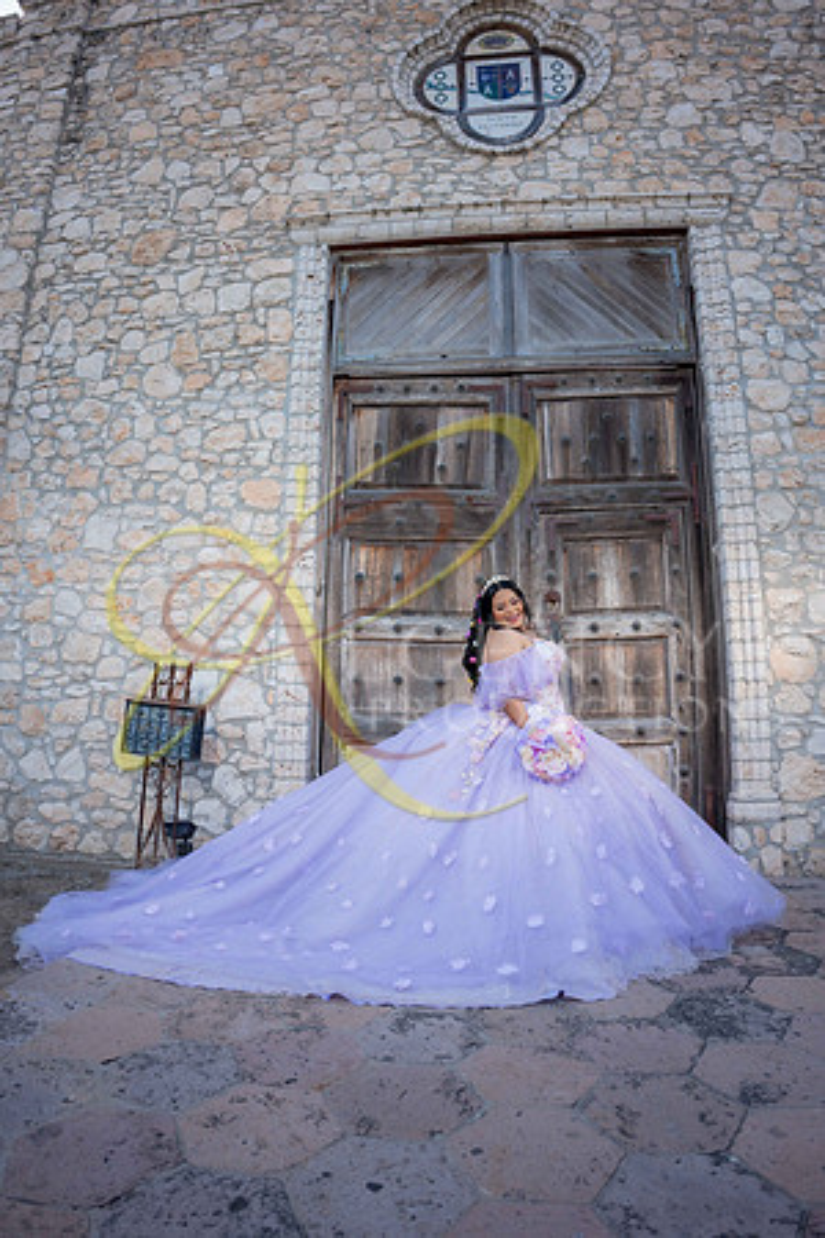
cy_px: 619
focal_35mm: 20
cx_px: 412
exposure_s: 1/500
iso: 125
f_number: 2.8
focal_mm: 20
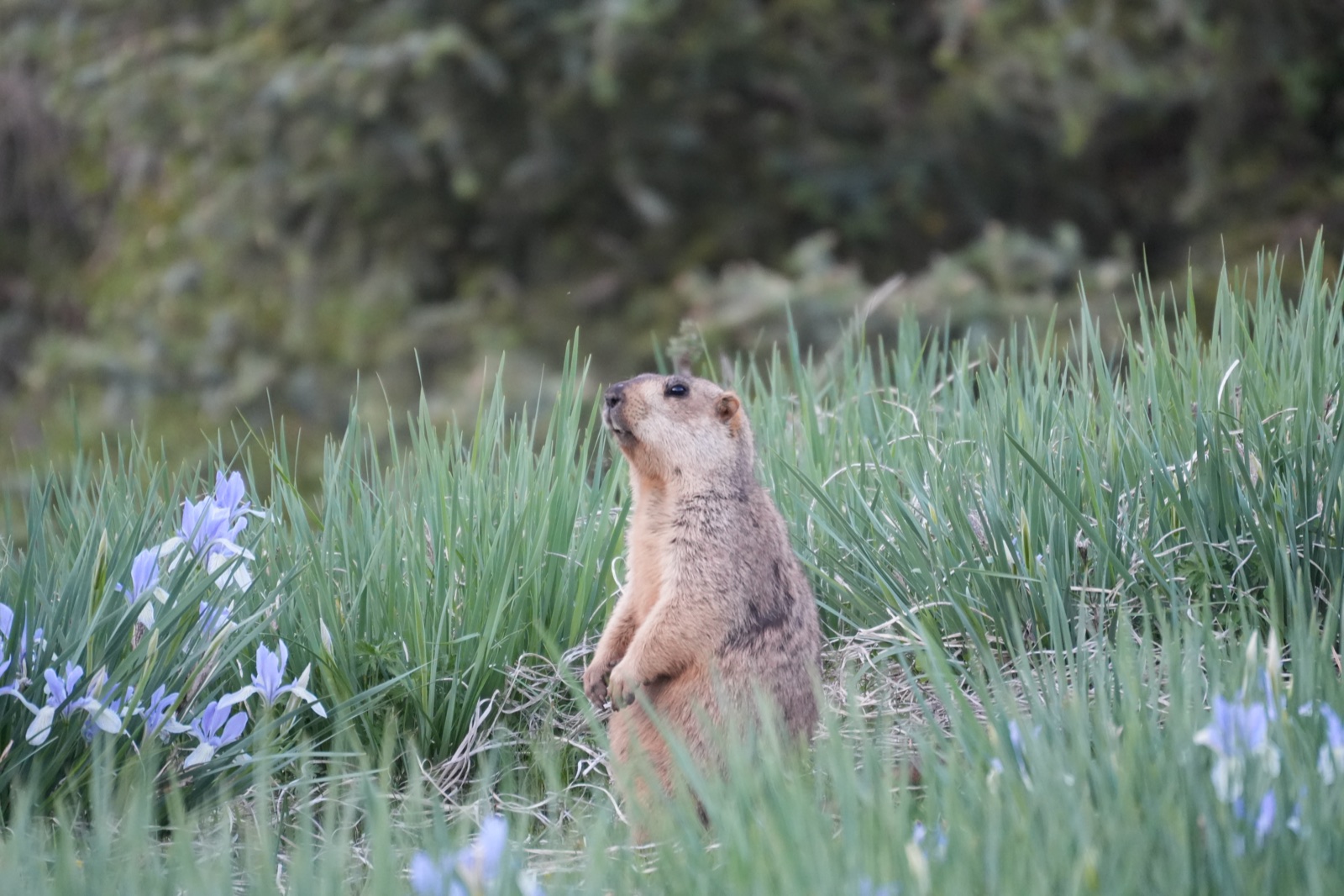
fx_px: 16795
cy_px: 448
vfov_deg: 3.1
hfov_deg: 4.6
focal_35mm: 450
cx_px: 672
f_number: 6.3
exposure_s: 1/500
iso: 3200
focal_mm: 300
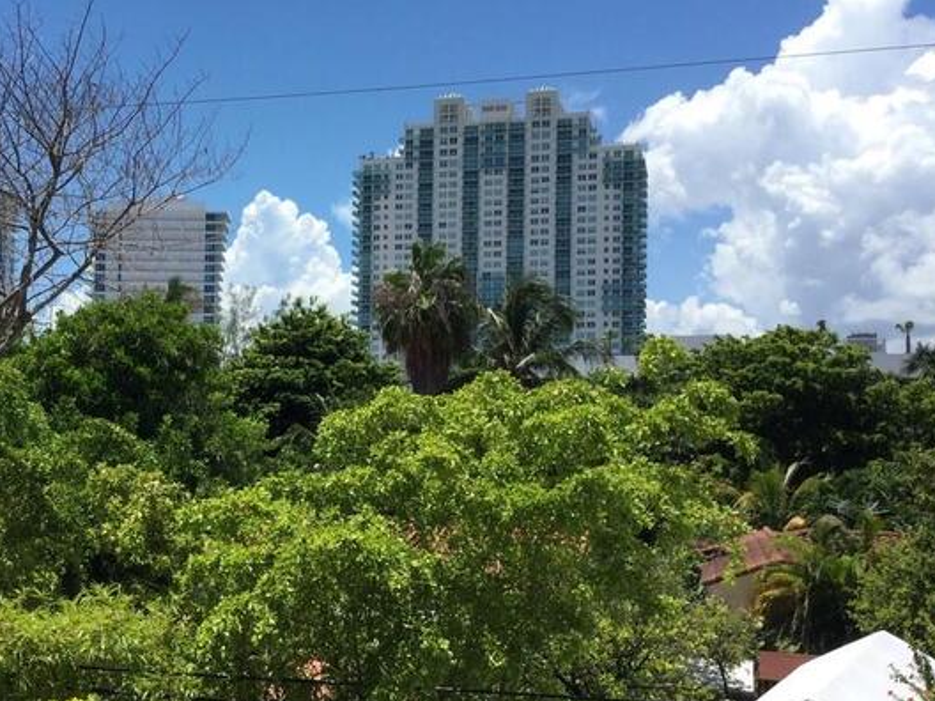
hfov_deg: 39.9
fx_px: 1269
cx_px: 306
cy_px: 388
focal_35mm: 47
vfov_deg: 30.9
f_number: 2.4
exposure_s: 1/1431
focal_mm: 3.3
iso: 25
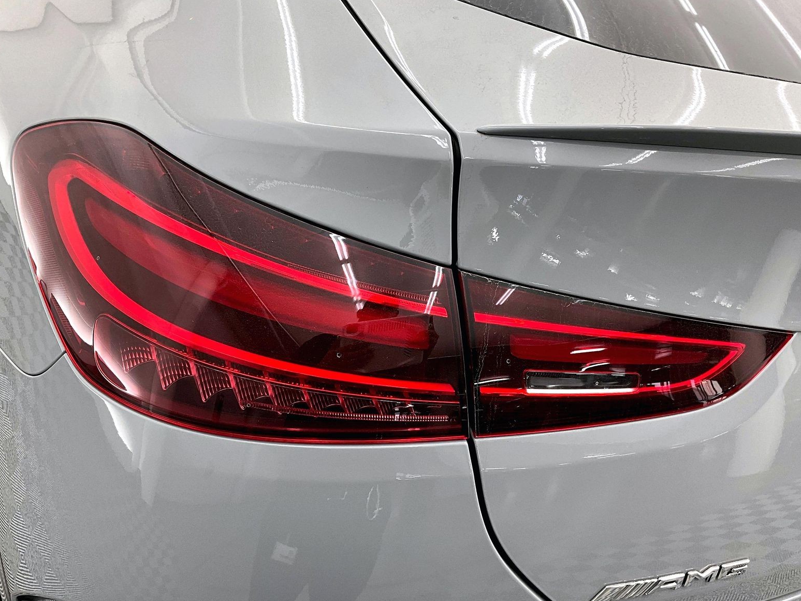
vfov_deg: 46.8
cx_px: 394
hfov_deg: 60.0
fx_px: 694
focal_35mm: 30
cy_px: 309
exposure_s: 1/60
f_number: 1.8
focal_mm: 3
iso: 80
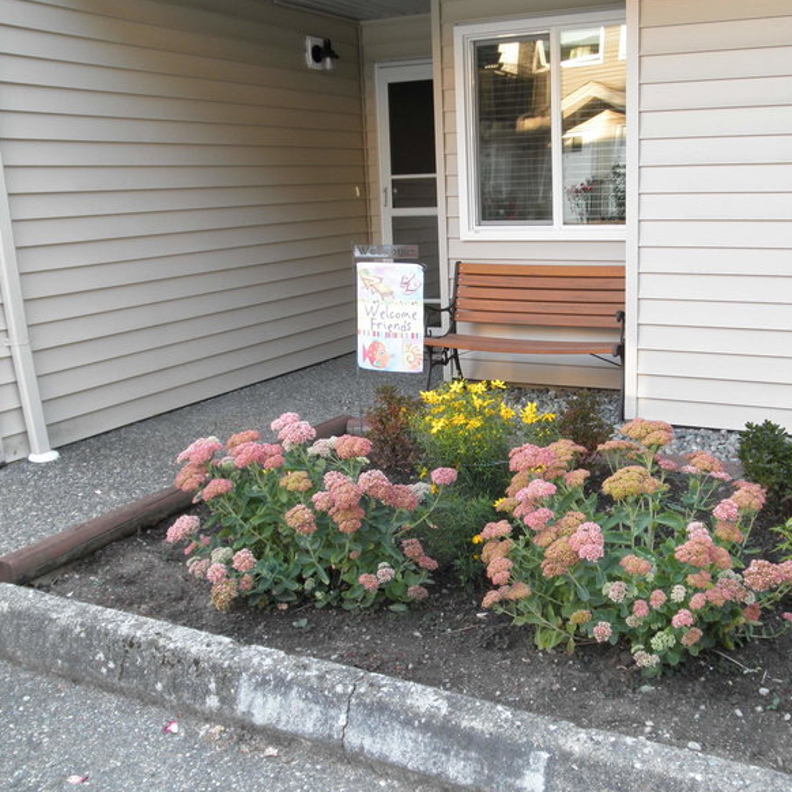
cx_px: 493
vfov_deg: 48.5
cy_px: 393
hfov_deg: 48.0
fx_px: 880
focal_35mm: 34
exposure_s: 1/30
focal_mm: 5
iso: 64
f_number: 3
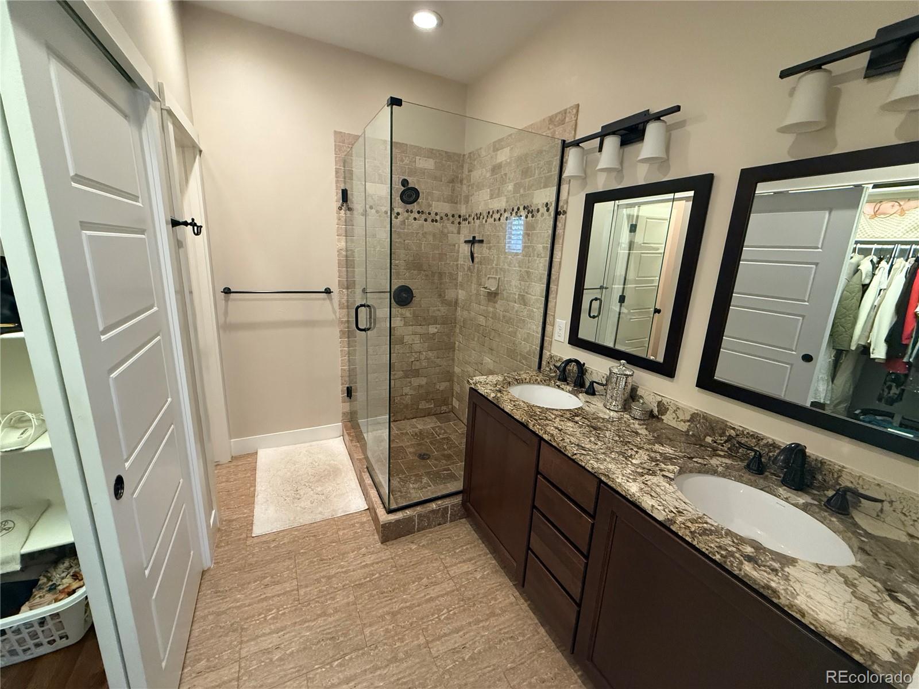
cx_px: 460
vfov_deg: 85.7
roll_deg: -3.1
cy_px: 344
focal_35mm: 14
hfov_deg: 102.1
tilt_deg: -12.7
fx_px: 372
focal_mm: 2.22
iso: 640
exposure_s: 1/60
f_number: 2.2
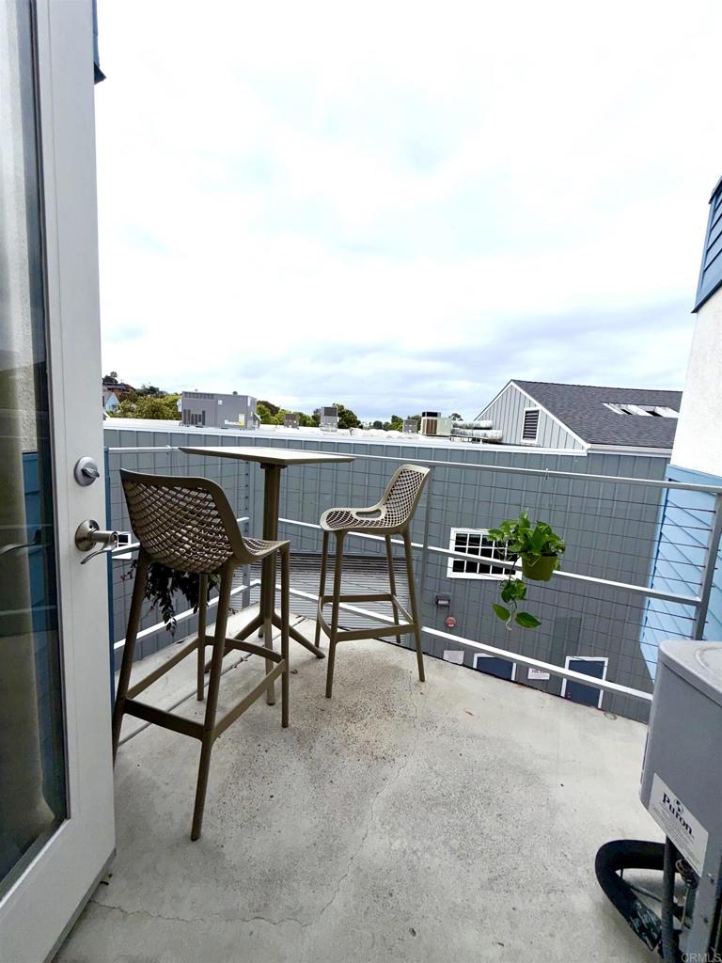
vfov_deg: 102.1
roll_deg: -3.6
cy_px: 482
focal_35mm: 14
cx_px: 361
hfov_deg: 85.7
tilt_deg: -7.6
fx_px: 389
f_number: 2.2
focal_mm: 2.22
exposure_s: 1/2717
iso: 16
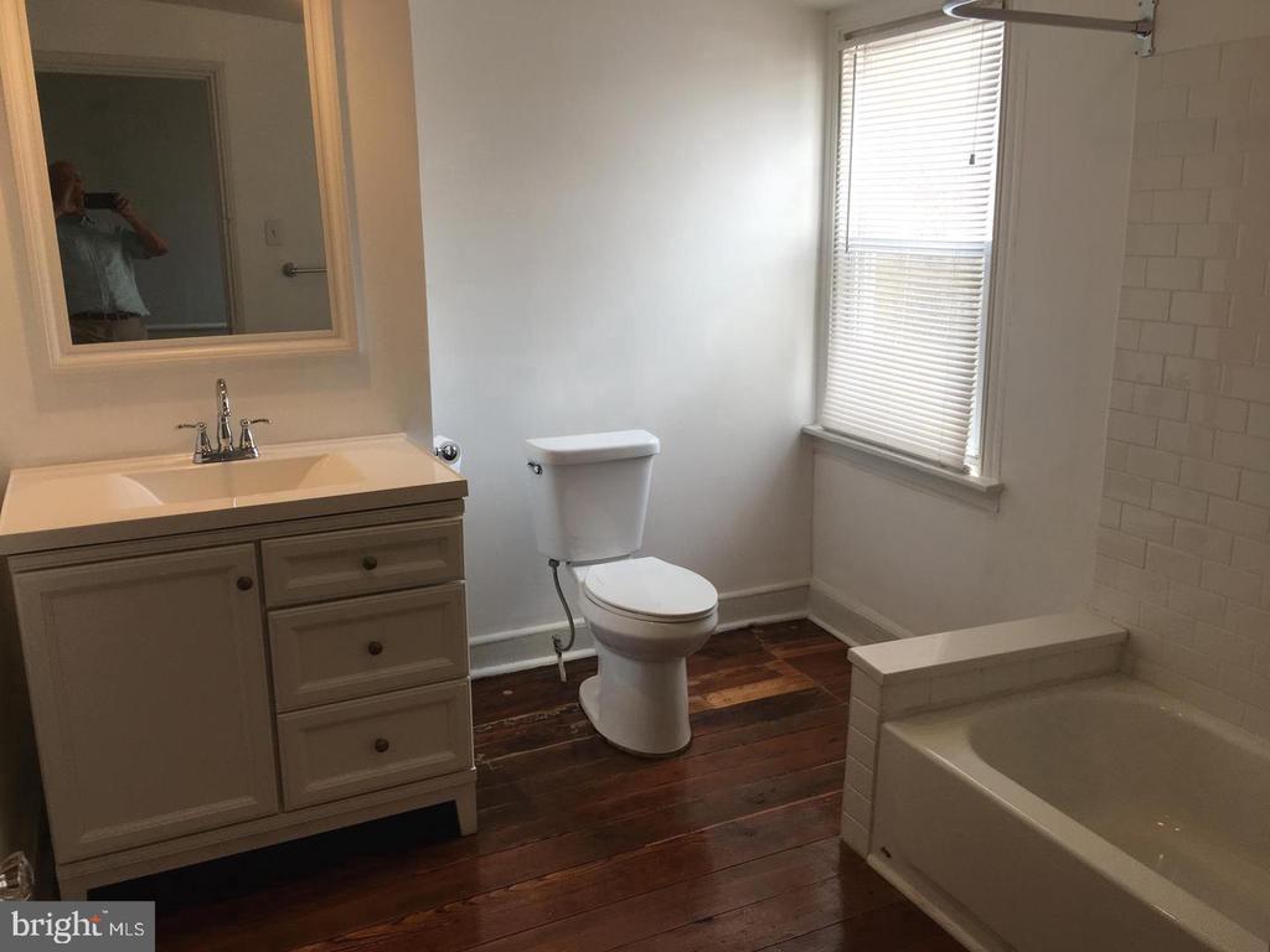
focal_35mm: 29
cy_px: 476
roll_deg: +0.1
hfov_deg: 61.7
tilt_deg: -14.0
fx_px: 1064
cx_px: 635
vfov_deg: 48.2
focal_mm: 4.15
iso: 32
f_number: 2.2
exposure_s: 1/120
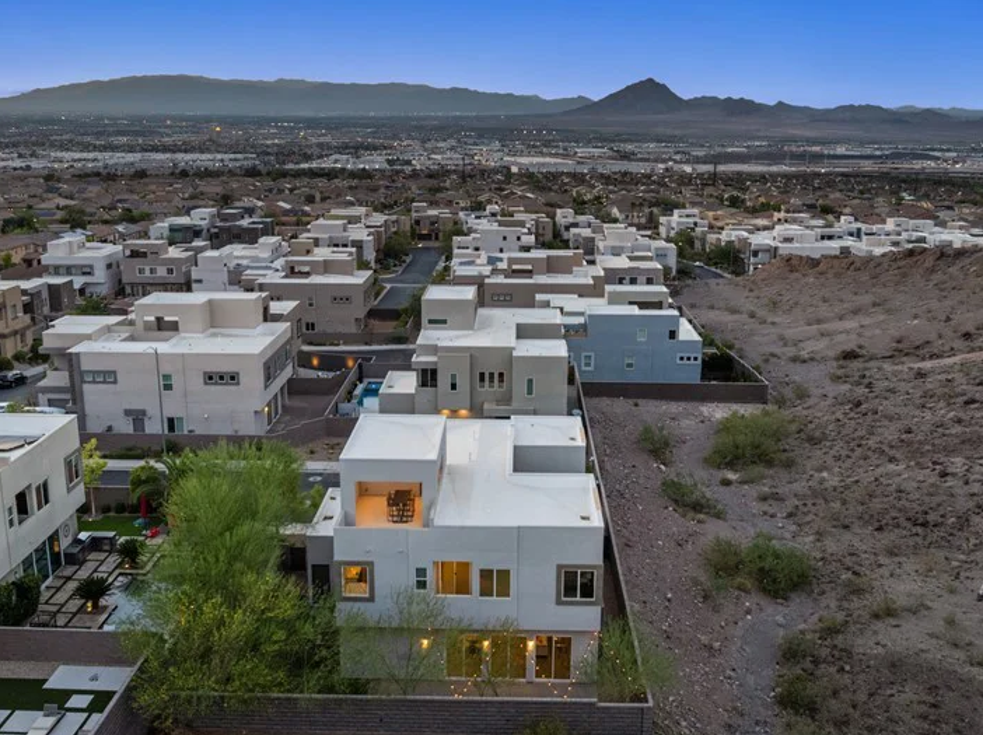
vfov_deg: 40.6
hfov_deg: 52.7
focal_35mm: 35
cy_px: 356
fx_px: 993
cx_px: 490
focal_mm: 12.29
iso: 480
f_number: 2.8
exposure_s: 1/15
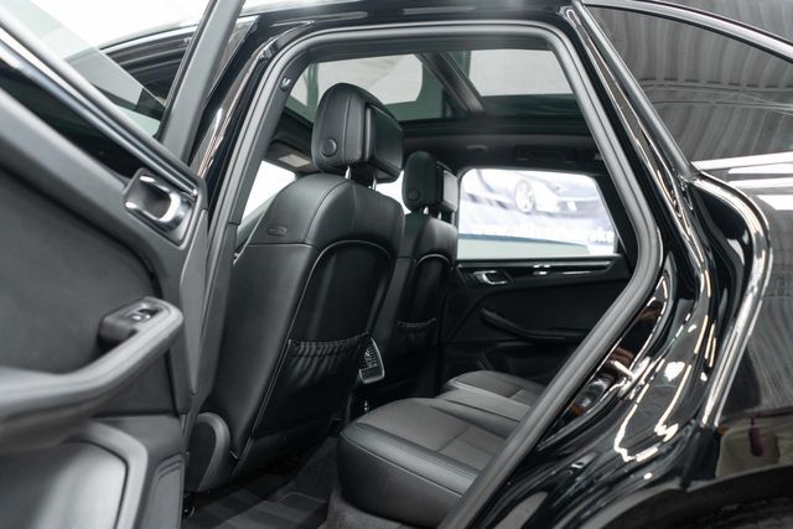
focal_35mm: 28
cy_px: 264
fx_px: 617
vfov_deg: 46.4
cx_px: 396
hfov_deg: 65.5
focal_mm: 28
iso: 1600
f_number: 3.2
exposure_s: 1/50
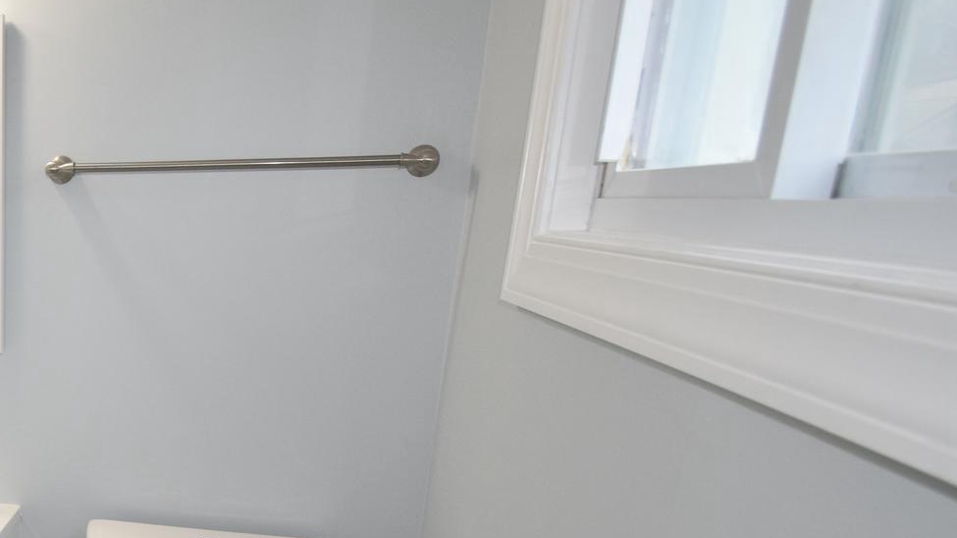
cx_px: -8
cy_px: 426
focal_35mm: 33
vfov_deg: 34.6
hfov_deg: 48.5
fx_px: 837
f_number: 5.6
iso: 800
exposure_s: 1/125
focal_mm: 10
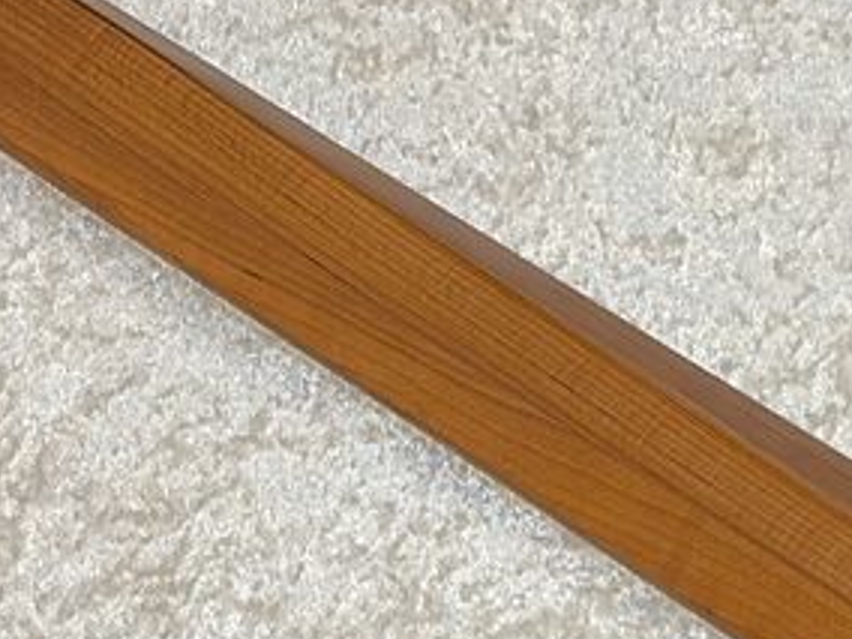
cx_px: 1434
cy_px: 969
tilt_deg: -66.5
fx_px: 5759
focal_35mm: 234
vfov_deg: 6.3
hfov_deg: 8.2
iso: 160
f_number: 1.6
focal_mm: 5.96
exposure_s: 1/40
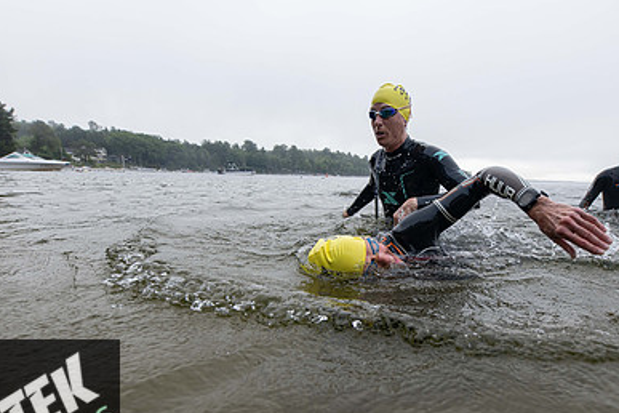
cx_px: 357
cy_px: 257
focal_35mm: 21
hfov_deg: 80.7
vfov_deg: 58.8
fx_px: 361
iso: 400
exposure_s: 1/640
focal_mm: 14
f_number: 4
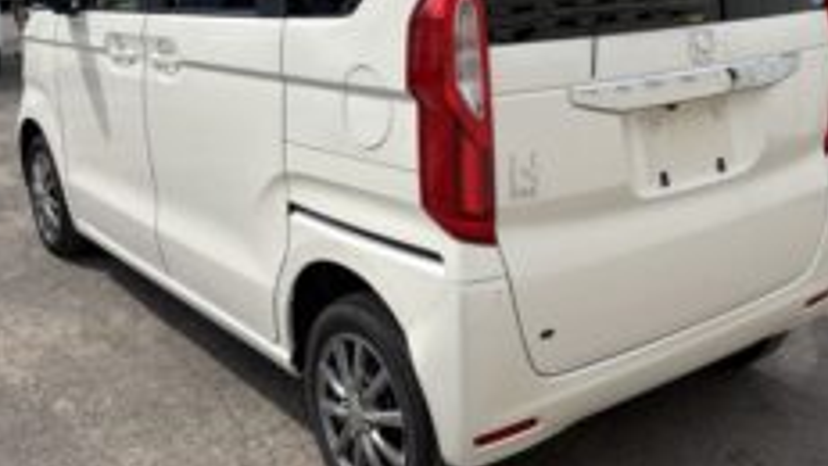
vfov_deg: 27.5
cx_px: 441
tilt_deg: -12.0
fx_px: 944
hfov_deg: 47.3
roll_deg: +0.3
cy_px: 142
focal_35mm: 43
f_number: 1.6
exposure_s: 1/4950
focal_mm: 5.96
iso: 50
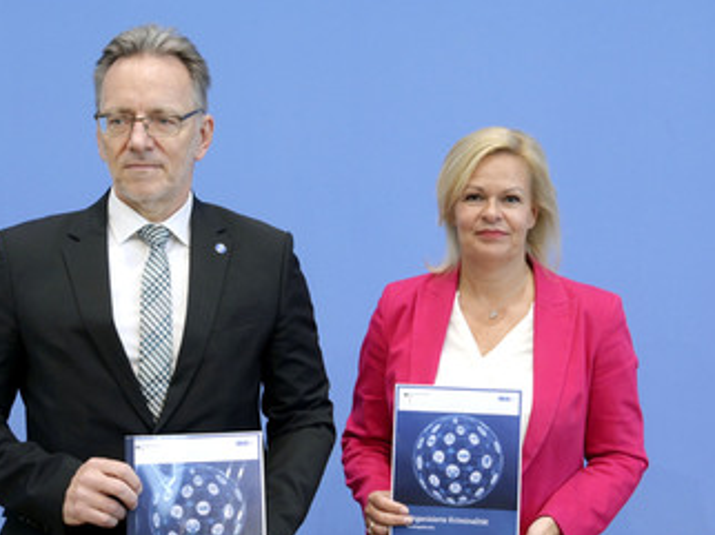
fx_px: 1445
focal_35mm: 70
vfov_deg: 20.9
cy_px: 329
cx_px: 350
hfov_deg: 27.8
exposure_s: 1/400
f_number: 6.3
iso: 4000
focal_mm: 52
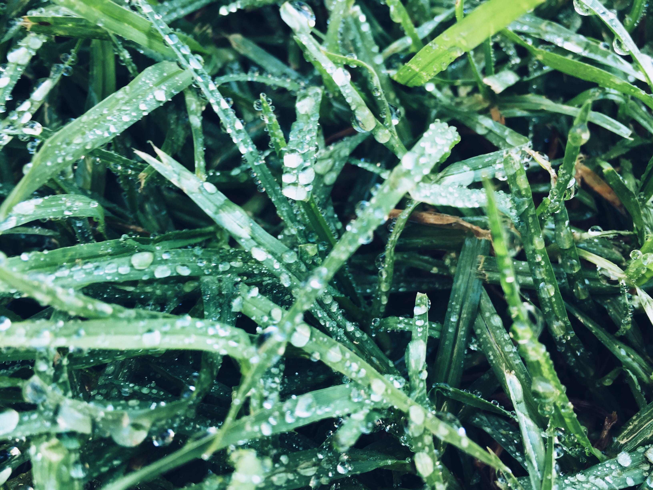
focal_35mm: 29
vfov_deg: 48.2
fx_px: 547
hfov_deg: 61.7
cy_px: 245
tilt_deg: -65.8
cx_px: 326
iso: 32
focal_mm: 4.15
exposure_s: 1/40
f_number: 2.2
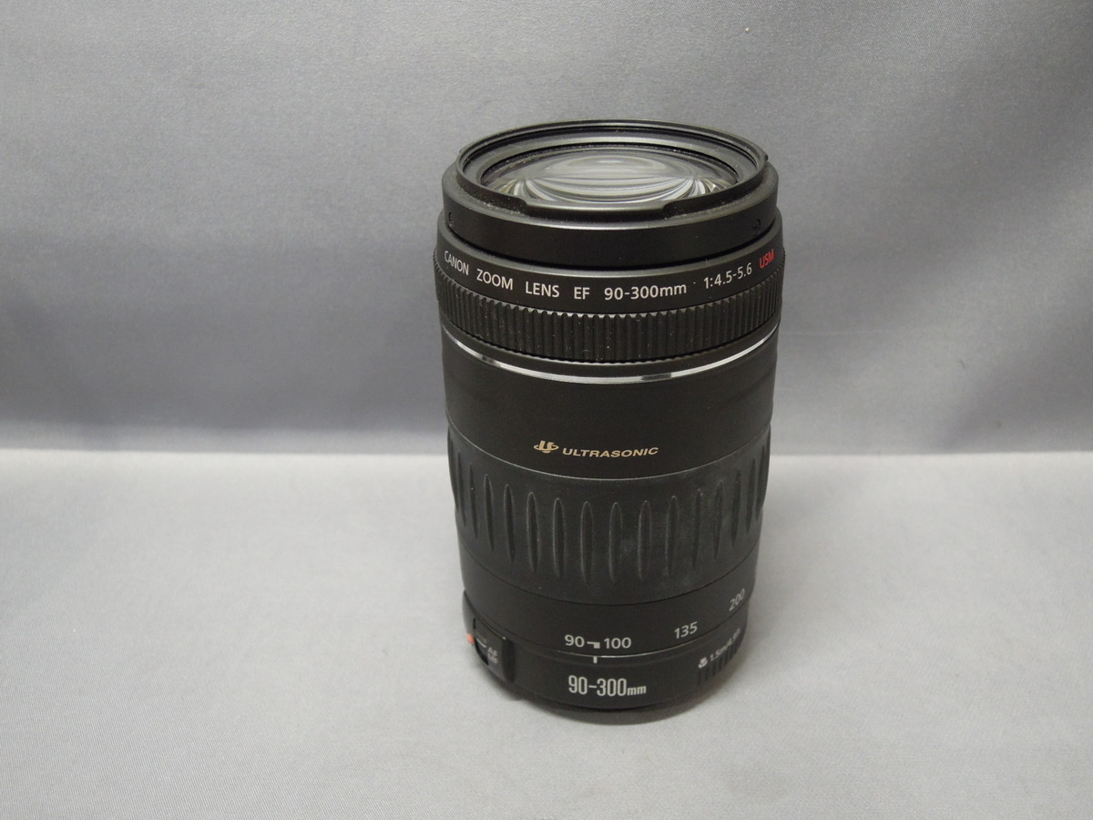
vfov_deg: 40.7
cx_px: 546
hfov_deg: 52.6
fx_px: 1105
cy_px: 410
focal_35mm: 35
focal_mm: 6.3
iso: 400
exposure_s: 1/40
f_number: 2.8
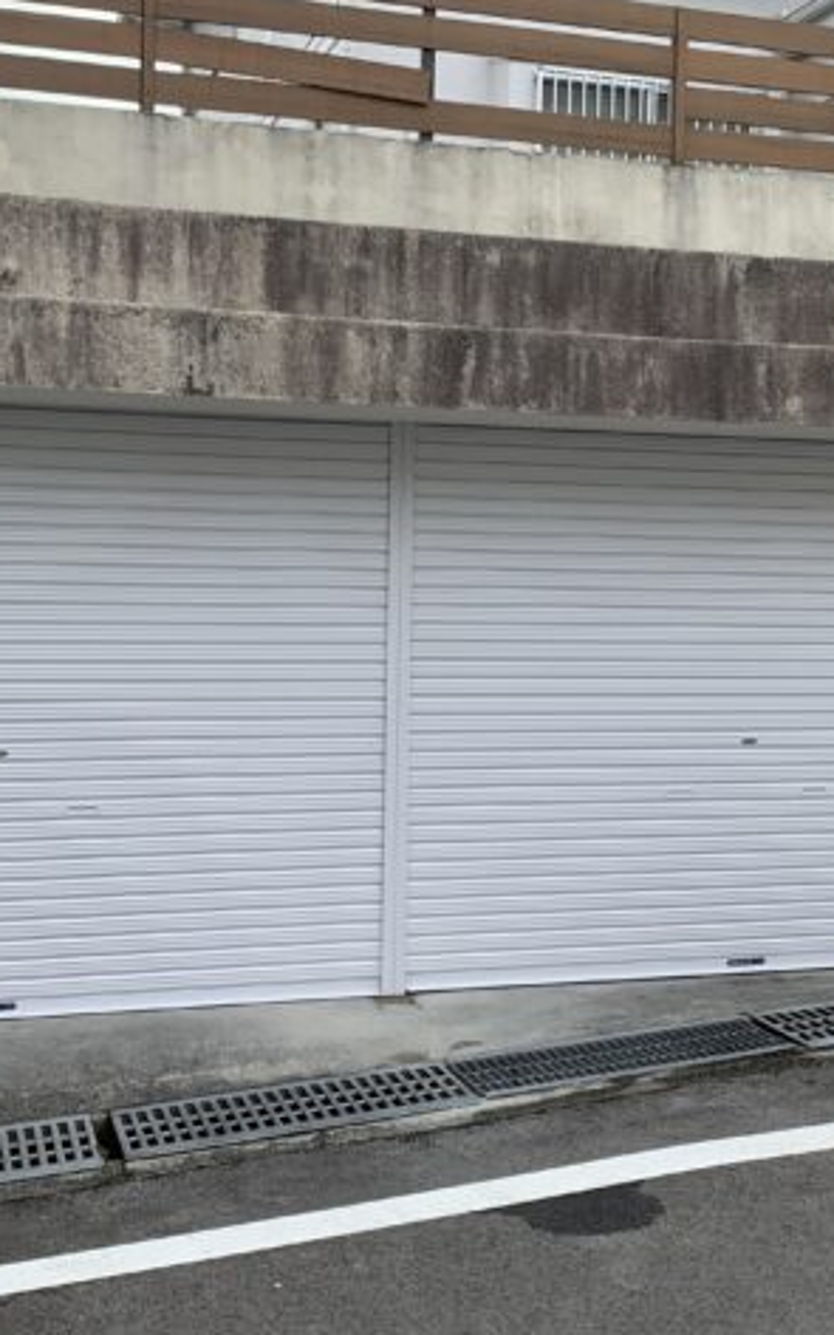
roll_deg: -1.1
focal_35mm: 42
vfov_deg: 47.1
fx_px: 1527
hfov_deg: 30.5
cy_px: 605
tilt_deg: +0.9
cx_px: 351
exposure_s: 1/1314
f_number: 1.8
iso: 25
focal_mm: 4.25
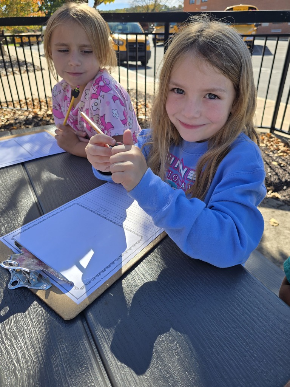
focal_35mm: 23
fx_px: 257
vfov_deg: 73.9
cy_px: 194
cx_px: 145
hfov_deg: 58.9
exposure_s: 1/465
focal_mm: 6.3
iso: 12
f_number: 1.7
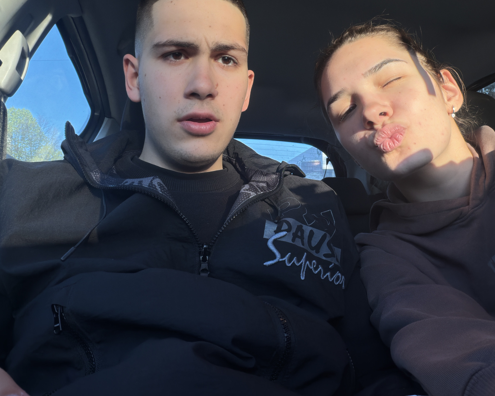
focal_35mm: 24
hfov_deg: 70.2
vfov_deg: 58.8
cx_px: 258
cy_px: 198
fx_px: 352
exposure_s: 1/150
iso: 20
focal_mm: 2.71
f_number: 1.9
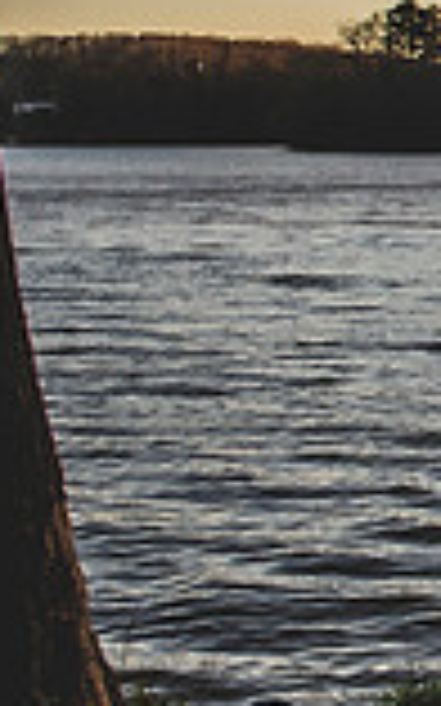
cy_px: 231
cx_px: 1230
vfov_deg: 22.5
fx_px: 1771
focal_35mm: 92
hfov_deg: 10.8
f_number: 8
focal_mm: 24
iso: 100
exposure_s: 1/200
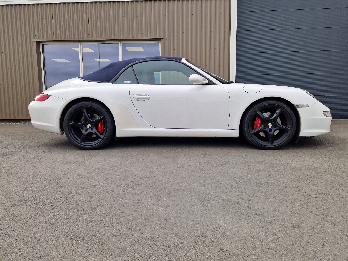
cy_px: 130
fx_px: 231
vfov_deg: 58.9
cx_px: 174
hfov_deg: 73.9
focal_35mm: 23
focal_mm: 5.4
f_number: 1.8
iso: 50
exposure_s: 1/930
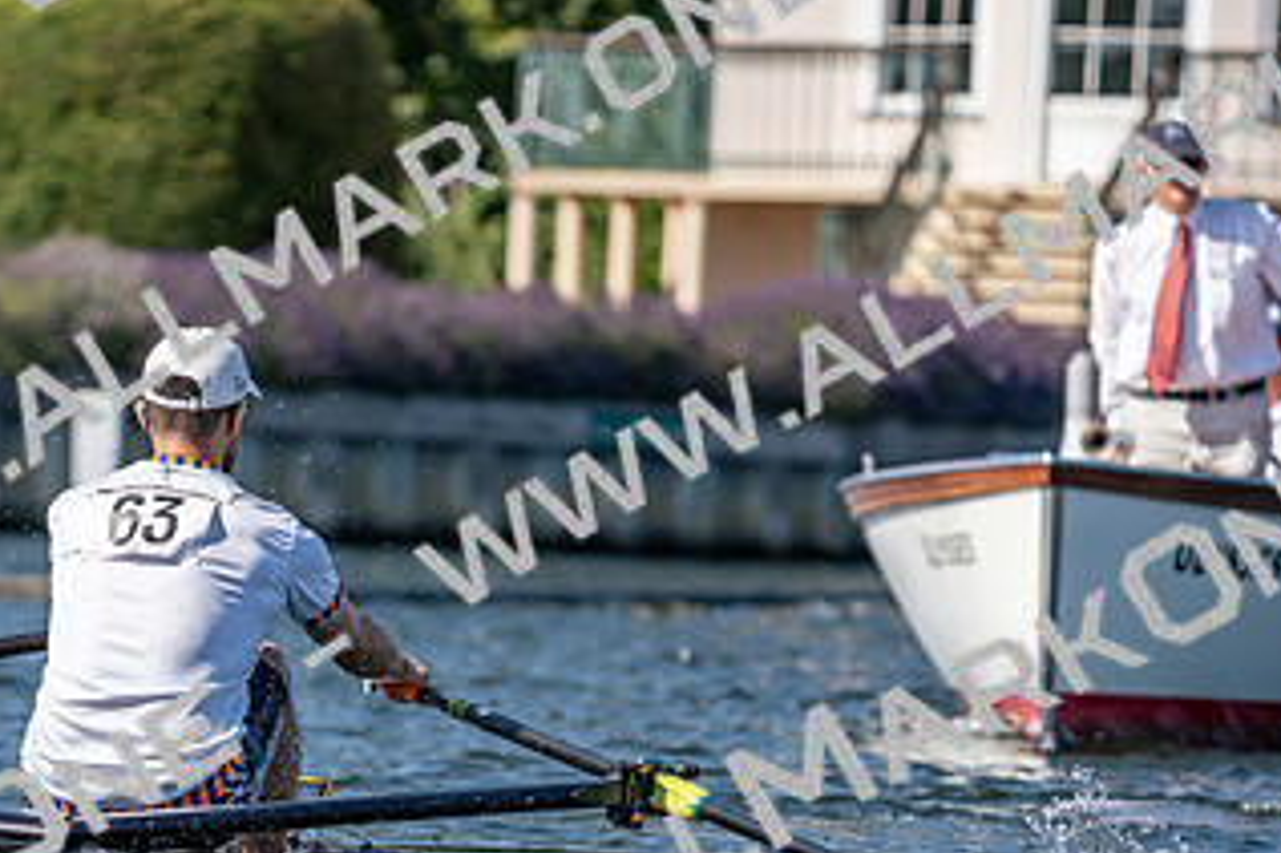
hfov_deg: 4.0
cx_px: 121
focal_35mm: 516
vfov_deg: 2.7
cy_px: 673
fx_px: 18351
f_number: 5.6
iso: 250
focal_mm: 282
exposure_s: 1/1600
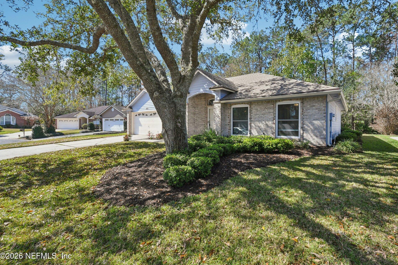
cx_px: 211
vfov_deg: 73.7
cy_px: 127
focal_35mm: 16
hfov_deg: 96.6
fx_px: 177
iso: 400
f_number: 8
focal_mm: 10
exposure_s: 1/250
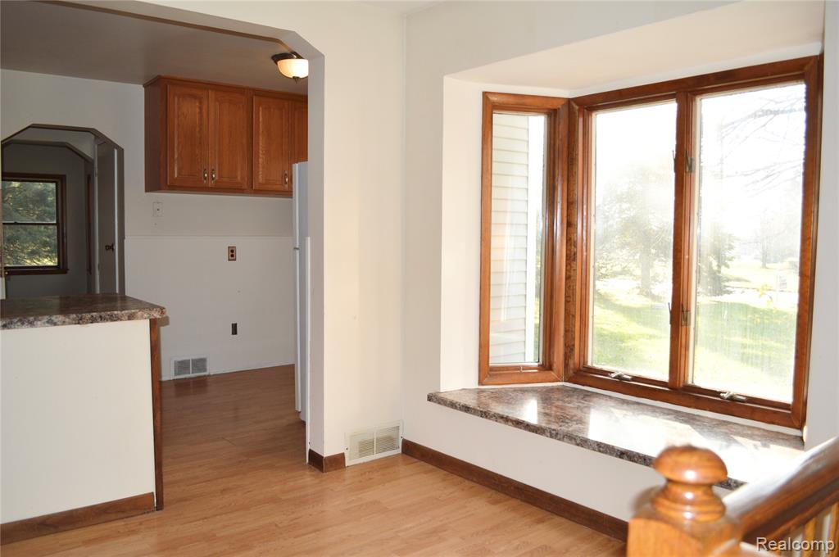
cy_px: 278
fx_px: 628
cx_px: 420
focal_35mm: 27
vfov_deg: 47.8
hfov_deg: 67.4
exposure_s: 1/125
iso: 200
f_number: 4
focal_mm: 18
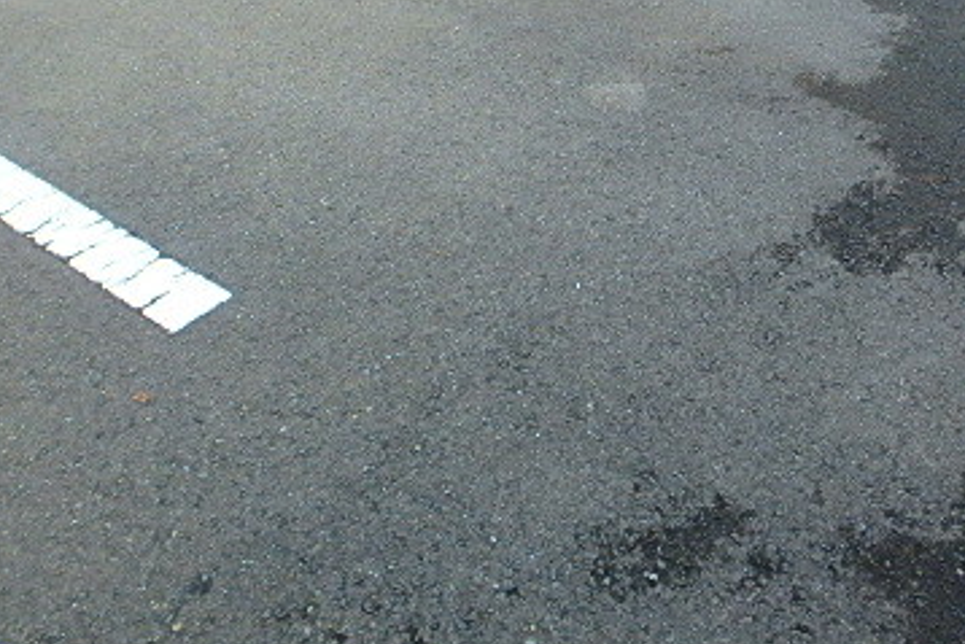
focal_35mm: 39
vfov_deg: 32.7
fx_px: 1046
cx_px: 571
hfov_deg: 49.3
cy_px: 78
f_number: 3.5
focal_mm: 3.7
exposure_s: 1/125
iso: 125
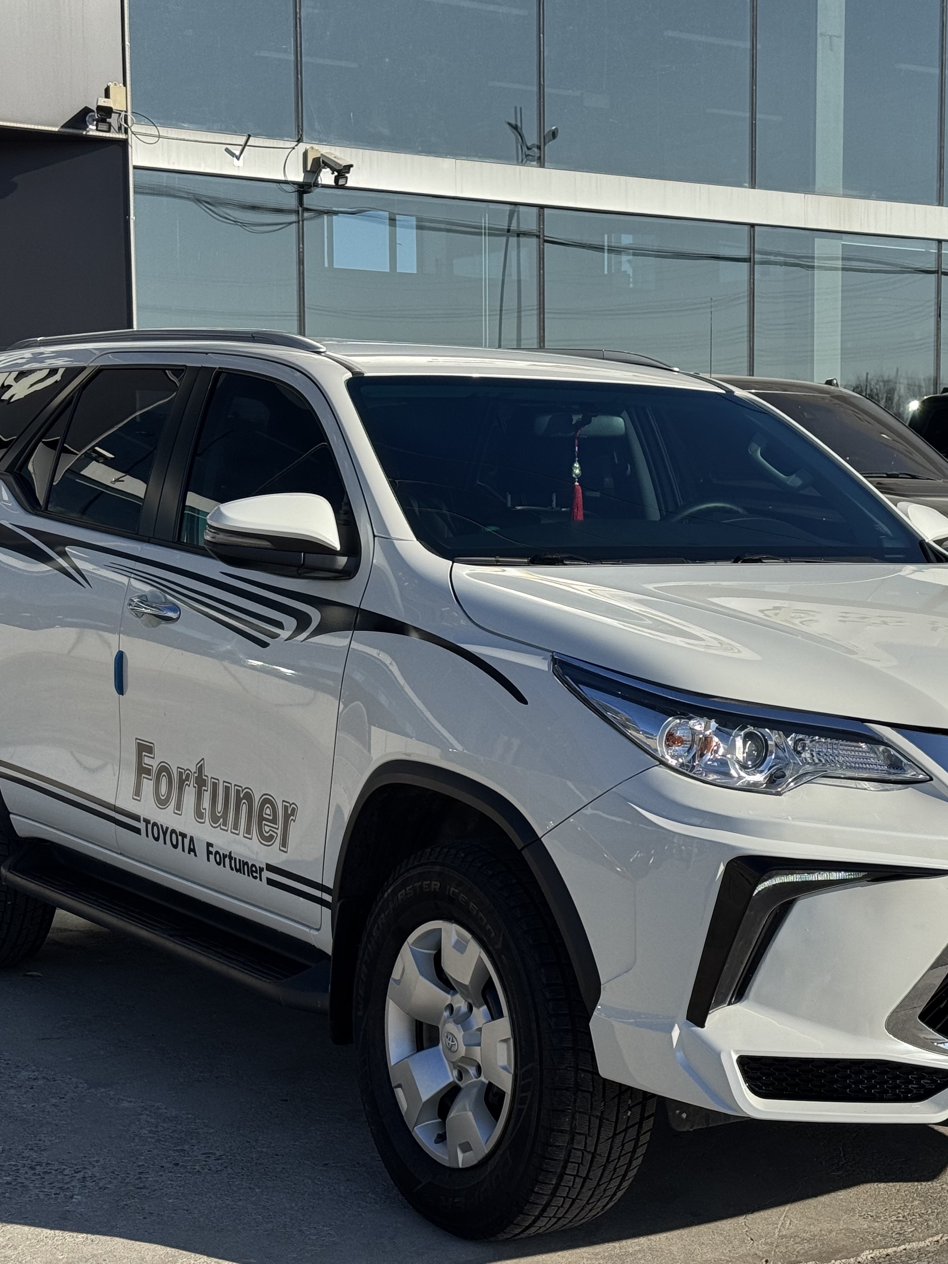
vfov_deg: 29.8
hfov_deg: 22.5
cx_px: 616
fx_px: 2373
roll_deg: -0.1
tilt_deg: -3.4
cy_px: 632
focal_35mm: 65
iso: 64
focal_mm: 6.76
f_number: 1.78
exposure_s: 1/5848
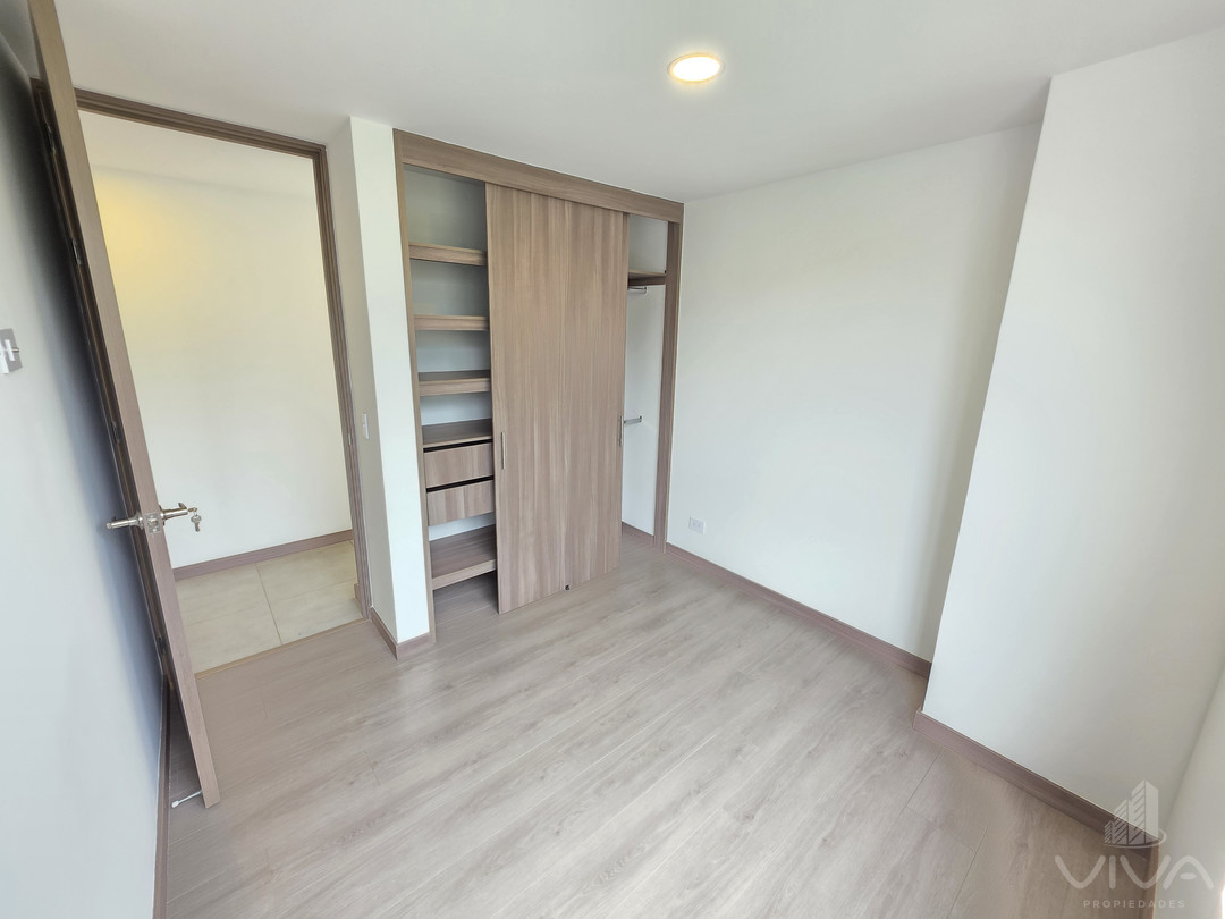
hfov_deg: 106.2
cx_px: 612
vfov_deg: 89.9
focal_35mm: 13
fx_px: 460
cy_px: 460
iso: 200
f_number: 1.9
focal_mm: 2.2
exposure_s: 1/120
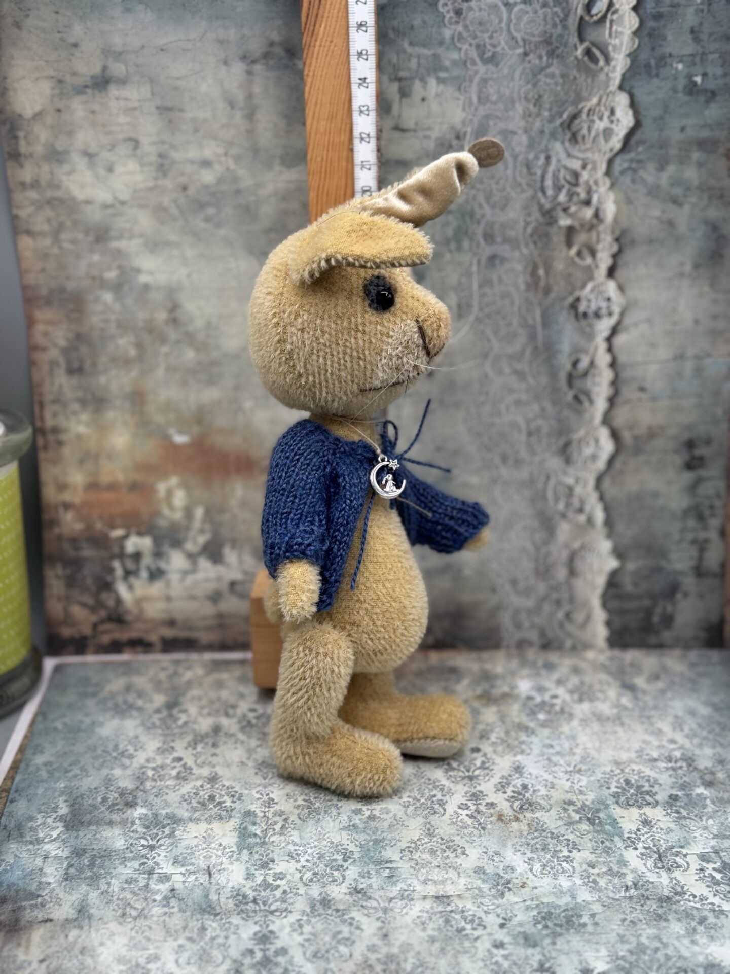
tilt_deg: -20.4
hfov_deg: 30.3
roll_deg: +1.1
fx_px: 1350
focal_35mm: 48
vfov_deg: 39.7
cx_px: 365
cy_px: 487
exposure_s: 1/100
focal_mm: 6.76
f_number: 1.78
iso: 50
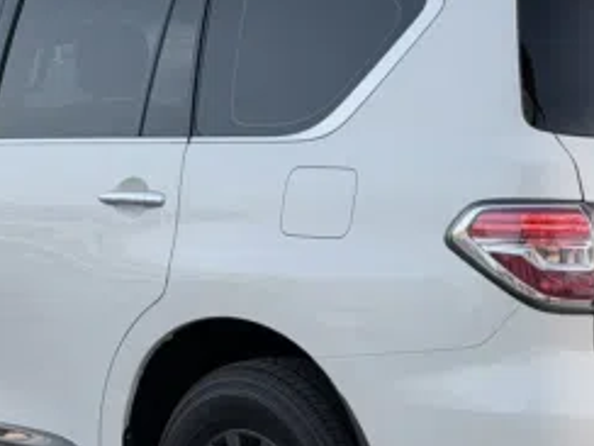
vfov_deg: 11.8
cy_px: 283
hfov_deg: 15.6
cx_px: 297
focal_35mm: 126
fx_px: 2162
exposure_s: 1/254
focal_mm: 6.76
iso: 64
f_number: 1.78
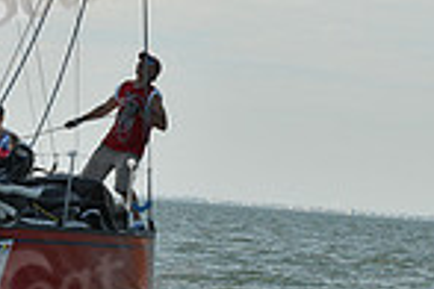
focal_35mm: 276
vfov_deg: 5.0
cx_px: 357
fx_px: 3327
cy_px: 116
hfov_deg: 7.5
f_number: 10
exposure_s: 1/1000
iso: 320
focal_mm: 70
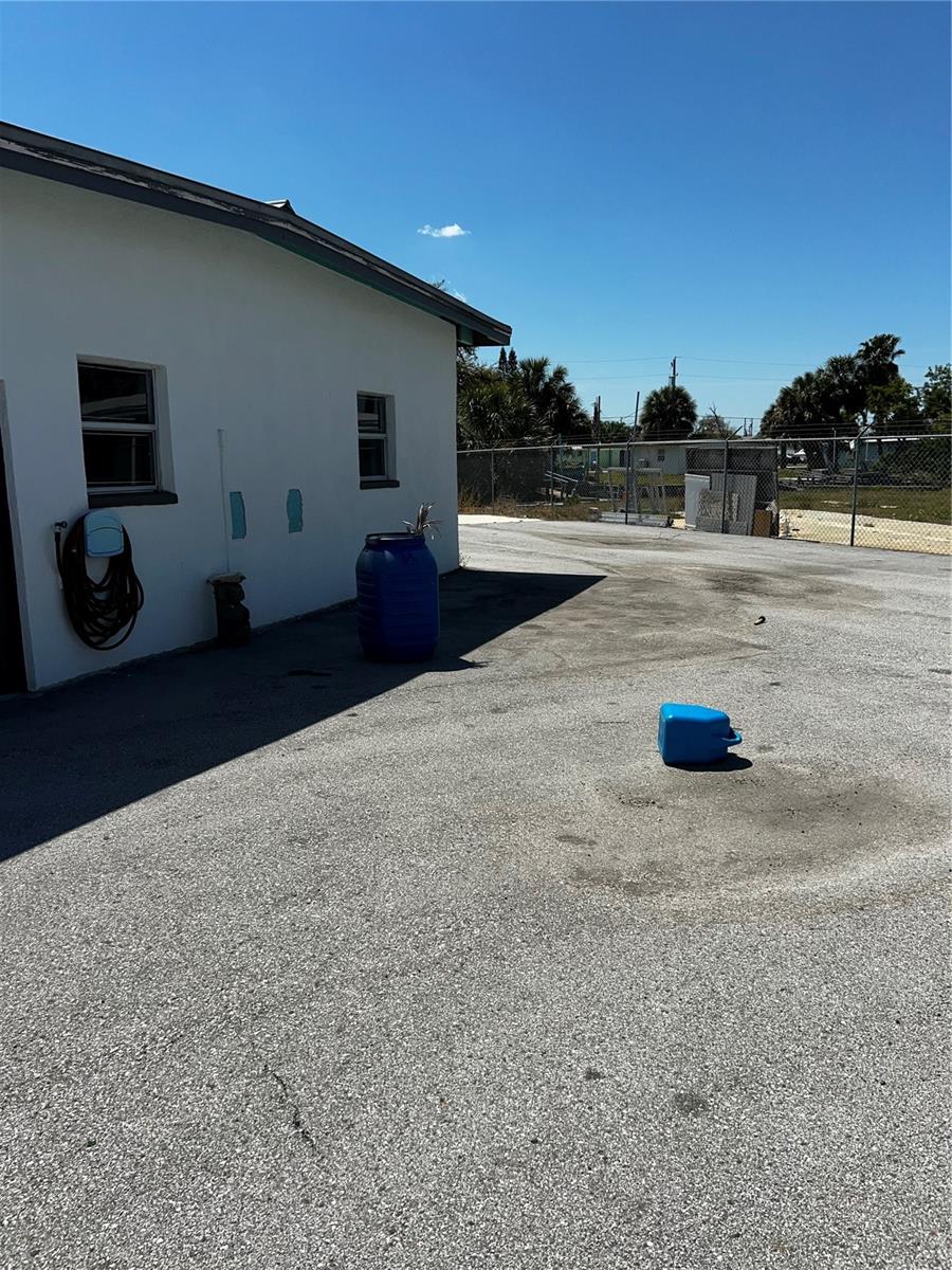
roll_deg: +1.0
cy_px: 635
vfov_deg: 67.3
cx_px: 476
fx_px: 953
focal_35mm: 26
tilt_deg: -8.5
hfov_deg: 53.1
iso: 32
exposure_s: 1/10309
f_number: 1.5
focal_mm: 5.7
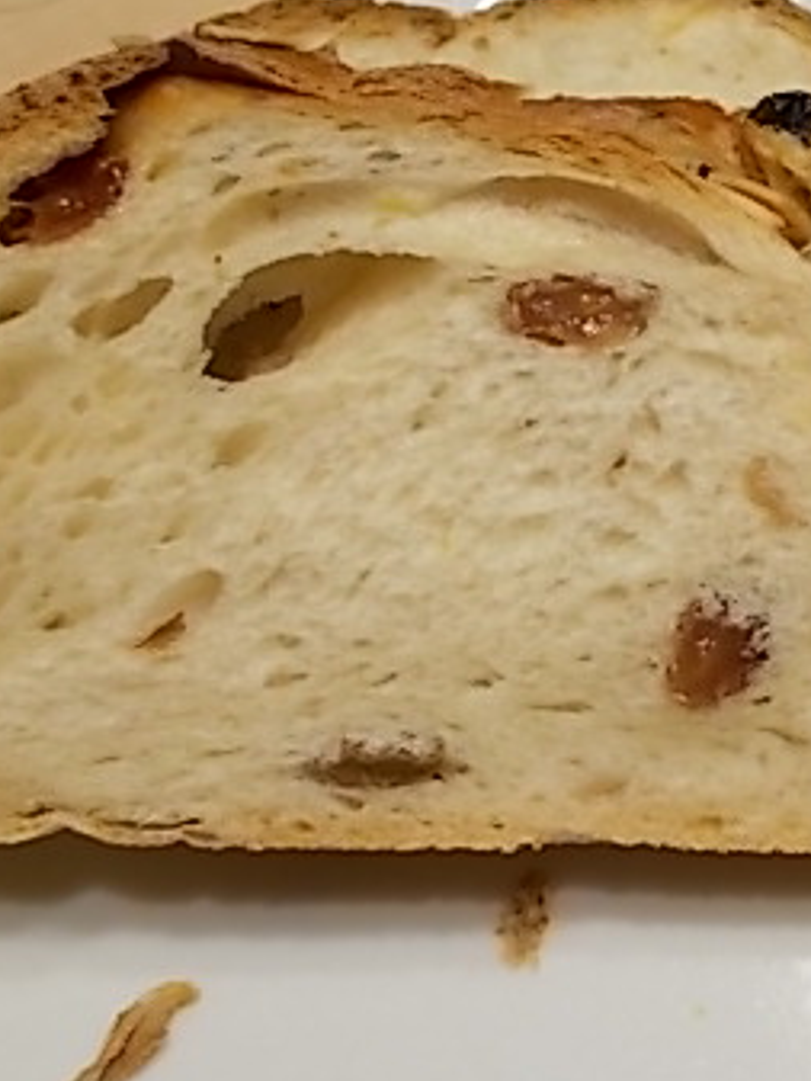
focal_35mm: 57
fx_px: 1779
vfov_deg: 33.5
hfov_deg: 24.9
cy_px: 372
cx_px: 724
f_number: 3.4
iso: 80
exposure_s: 1/25
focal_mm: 5.3
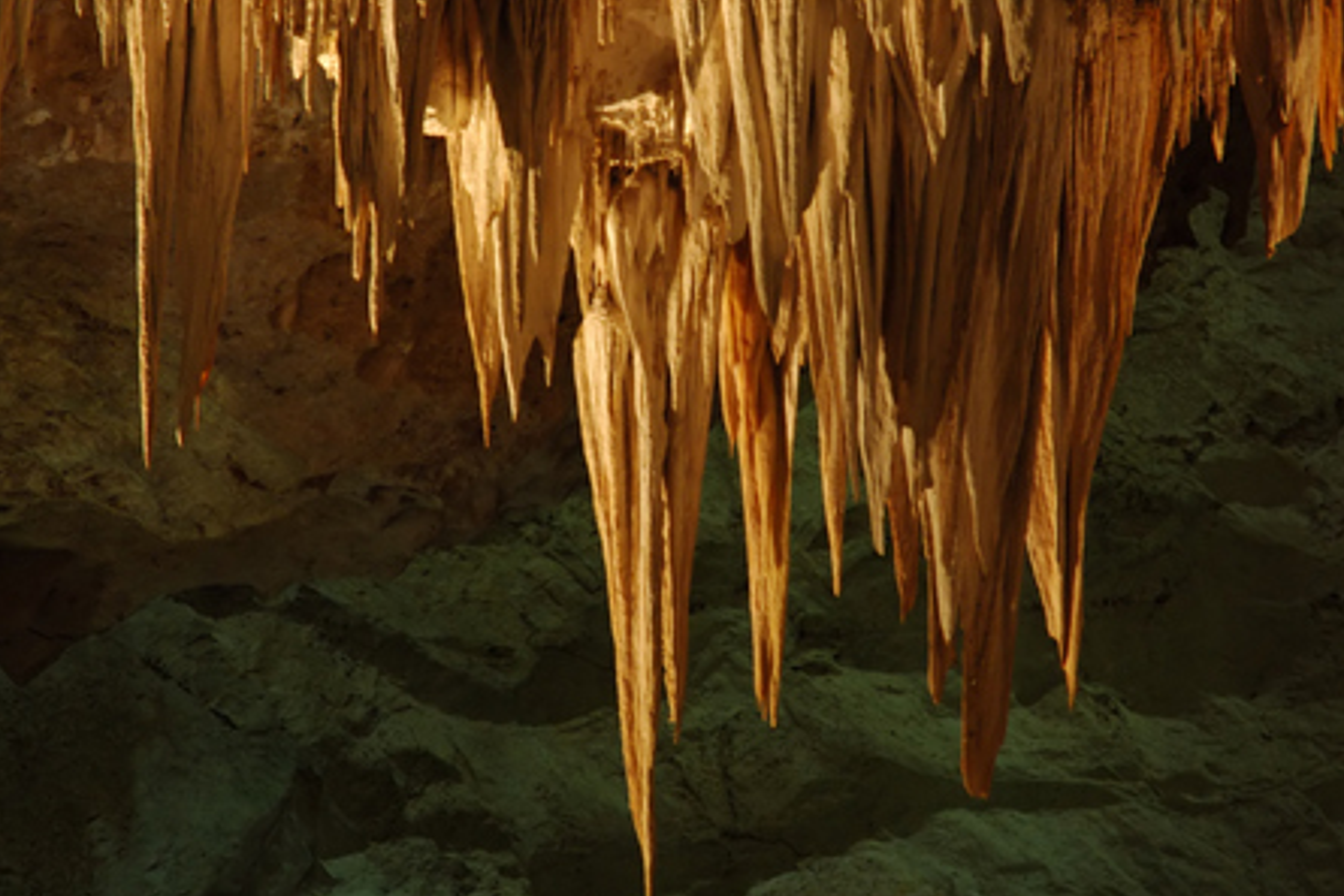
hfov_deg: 12.0
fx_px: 6386
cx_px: 708
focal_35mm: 171
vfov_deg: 8.0
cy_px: 265
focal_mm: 70
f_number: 4.5
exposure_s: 1
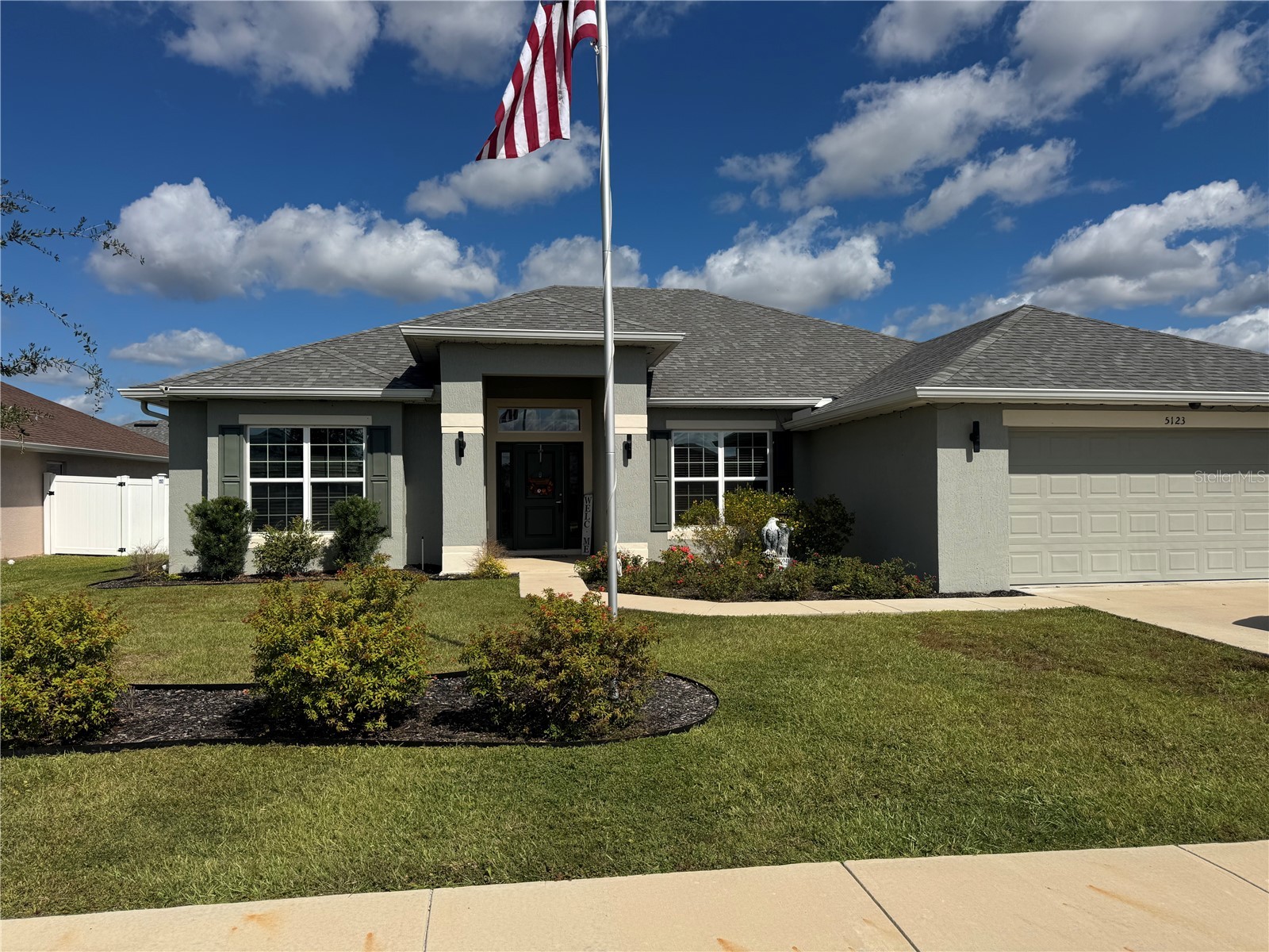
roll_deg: +0.9
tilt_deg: +0.2
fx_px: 880
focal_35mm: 24
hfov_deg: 71.6
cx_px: 634
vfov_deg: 56.8
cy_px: 476
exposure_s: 1/7937
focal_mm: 6.76
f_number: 1.78
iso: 80
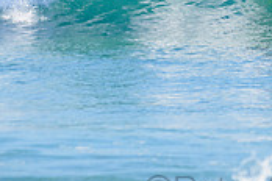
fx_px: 12738
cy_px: -69
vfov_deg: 0.8
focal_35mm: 1686
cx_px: 266
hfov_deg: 1.2
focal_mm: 500
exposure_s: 1/2000
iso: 250
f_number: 5.6
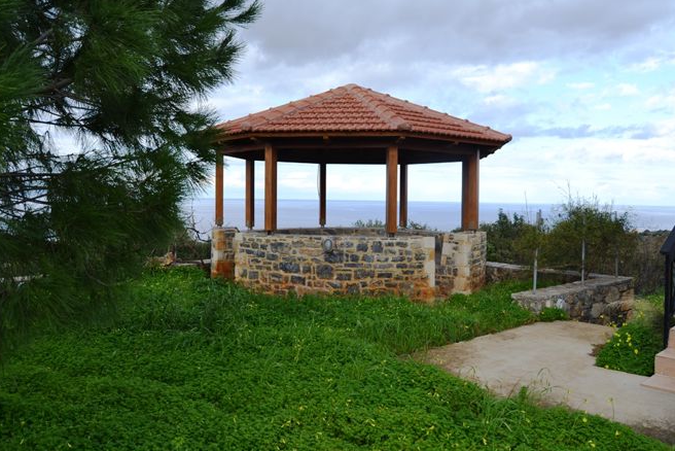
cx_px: 348
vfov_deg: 45.0
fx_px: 544
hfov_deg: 63.6
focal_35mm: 29
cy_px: 223
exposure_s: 1/160
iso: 100
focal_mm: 18
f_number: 6.3
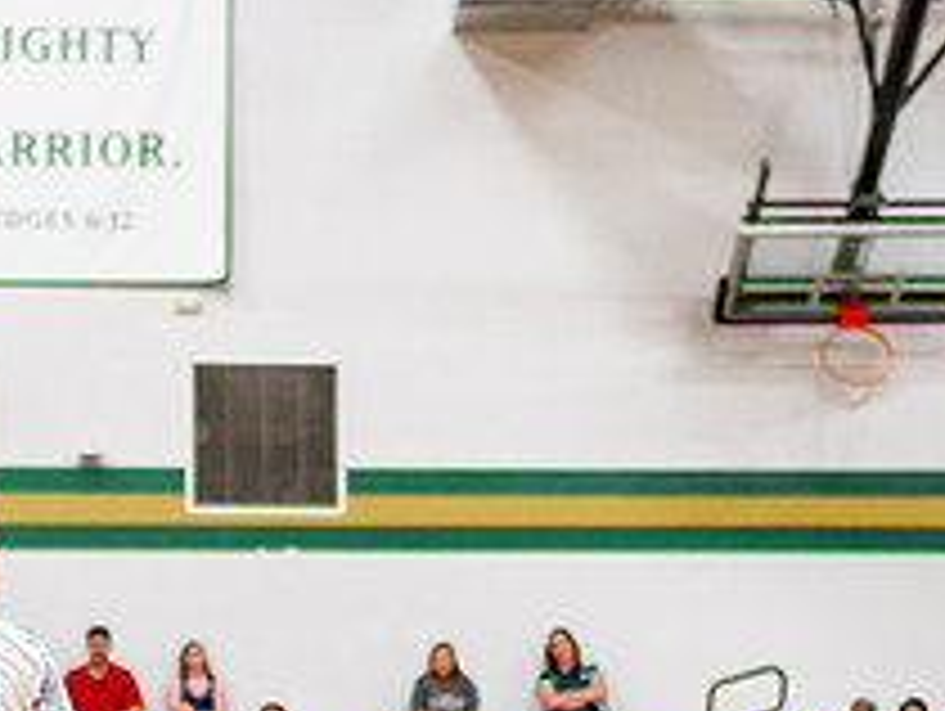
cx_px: 246
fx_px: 3799
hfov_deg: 14.1
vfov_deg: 10.6
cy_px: 624
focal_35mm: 139
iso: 800
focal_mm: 35
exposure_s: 1/1250
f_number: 1.4
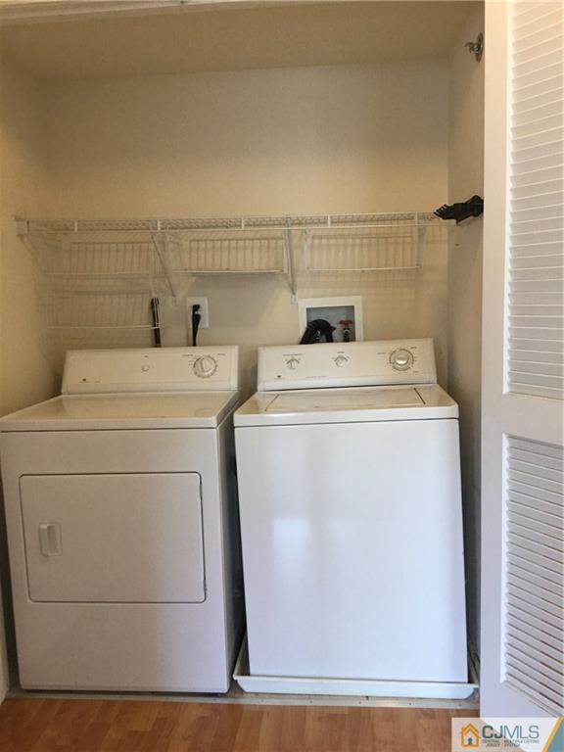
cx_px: 282
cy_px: 376
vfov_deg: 58.4
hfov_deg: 45.4
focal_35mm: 31
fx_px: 673
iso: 100
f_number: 2.4
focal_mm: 3.3
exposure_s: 1/30
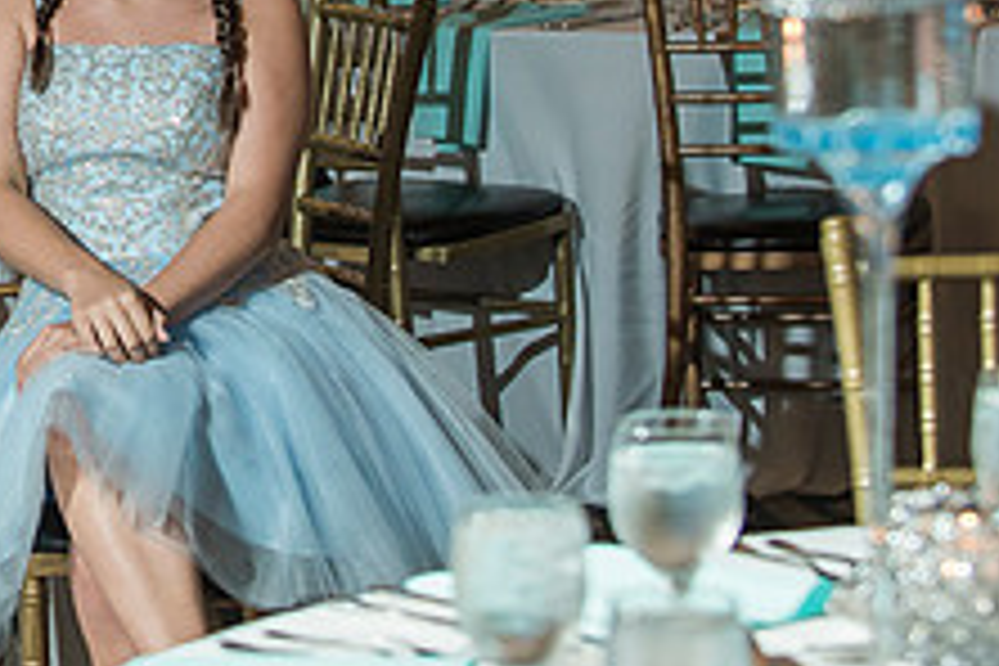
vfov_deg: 7.4
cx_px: -130
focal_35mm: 183
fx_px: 5078
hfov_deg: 11.1
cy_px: -151
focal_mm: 70
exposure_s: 1/100
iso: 1250
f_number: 4
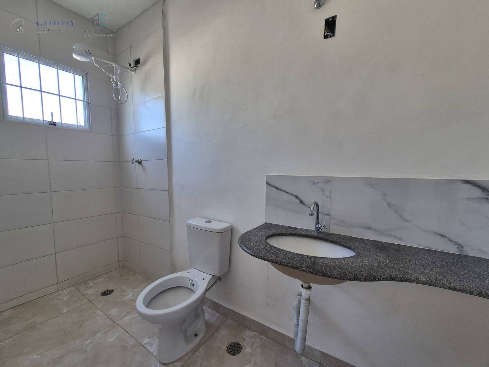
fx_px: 184
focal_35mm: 13
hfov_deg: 106.2
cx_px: 244
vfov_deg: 89.9
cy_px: 184
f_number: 2.2
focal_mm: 2.2
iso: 64
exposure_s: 1/60
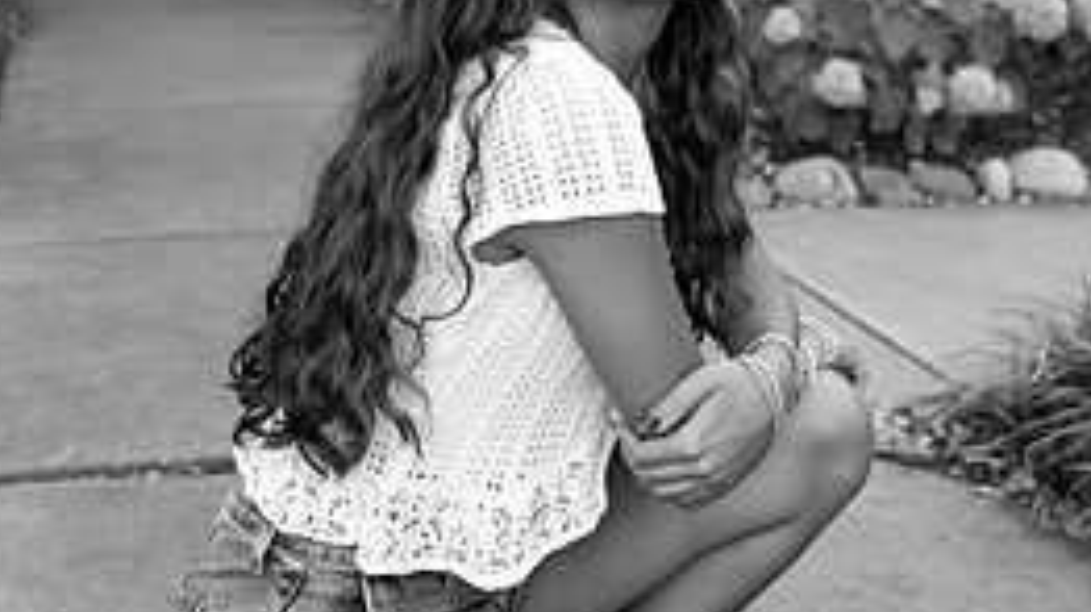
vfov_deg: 18.5
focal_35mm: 62
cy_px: -87
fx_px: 1792
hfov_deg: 33.8
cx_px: 589
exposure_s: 1/800
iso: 1600
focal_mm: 34.5
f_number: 4
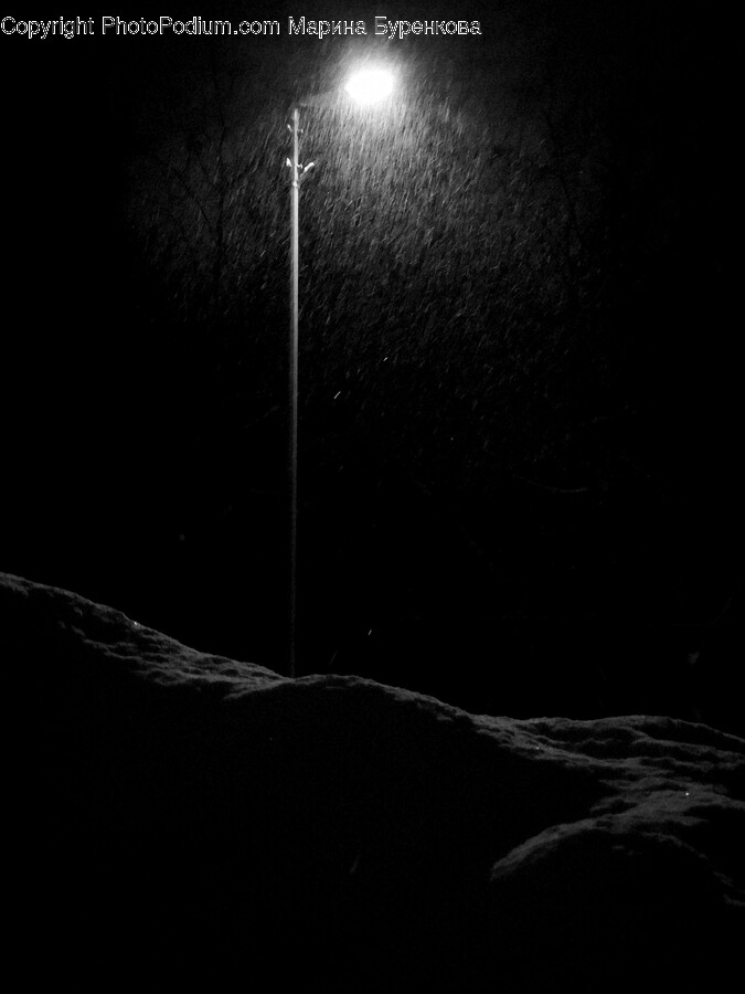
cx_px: 372
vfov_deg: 24.1
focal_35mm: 81
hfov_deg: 18.2
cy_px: 497
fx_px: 2324
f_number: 2.4
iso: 160
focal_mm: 7.48
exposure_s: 1/50
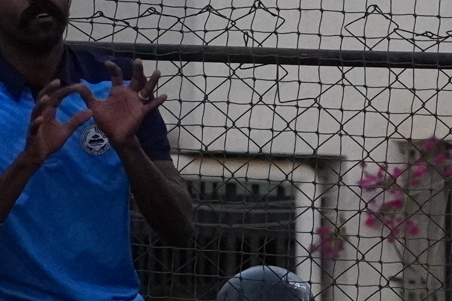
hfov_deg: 1.8
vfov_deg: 1.2
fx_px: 14412
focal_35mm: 1148
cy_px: 109
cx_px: 536
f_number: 7.1
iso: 4000
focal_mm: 129
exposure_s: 1/1000
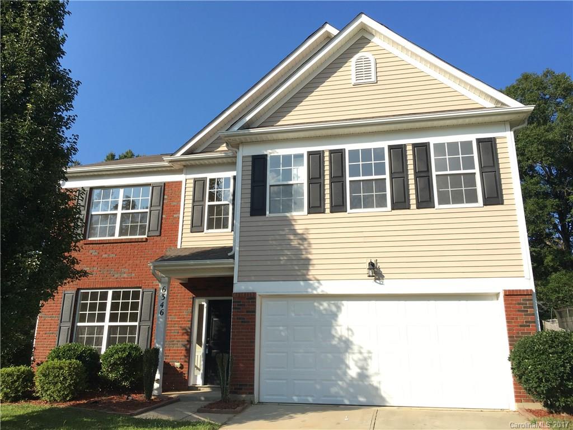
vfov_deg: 48.2
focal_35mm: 29
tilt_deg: +17.0
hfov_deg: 61.7
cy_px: 215
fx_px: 480
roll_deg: -0.6
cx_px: 286
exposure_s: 1/785
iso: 25
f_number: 2.2
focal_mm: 4.15
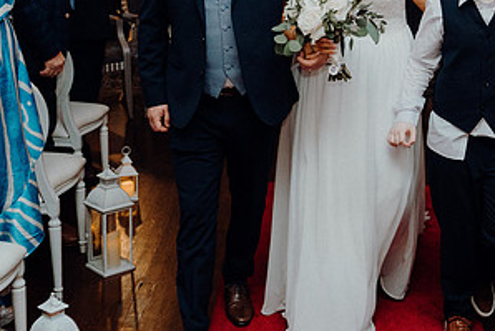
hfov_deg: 28.8
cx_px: 277
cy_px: 62
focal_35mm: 70
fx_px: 963
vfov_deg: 19.3
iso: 2500
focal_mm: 36
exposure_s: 1/160
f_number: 3.5
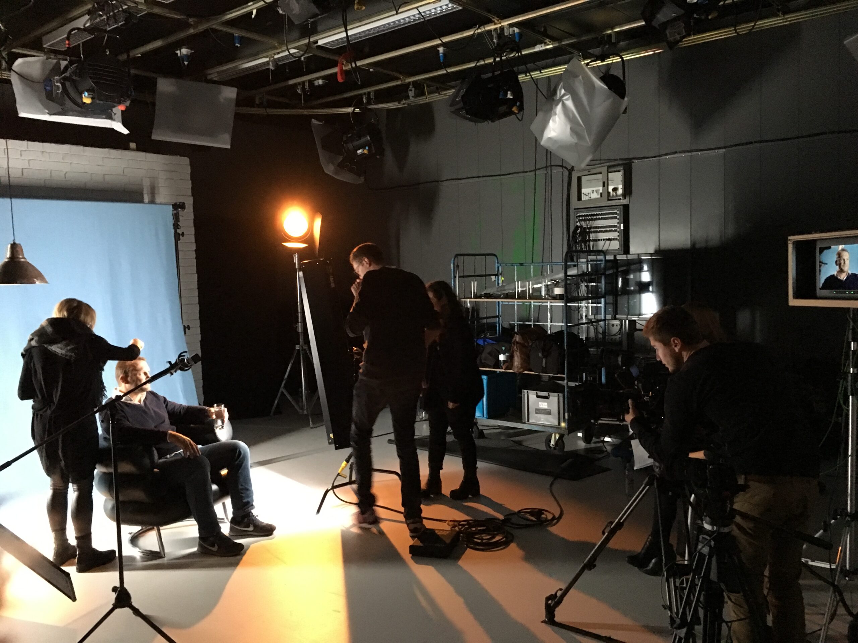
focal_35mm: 29
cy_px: 322
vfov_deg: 48.2
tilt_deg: -4.4
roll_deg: +1.1
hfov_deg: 61.7
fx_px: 719
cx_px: 429
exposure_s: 1/17
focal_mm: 4.15
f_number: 2.2
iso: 320
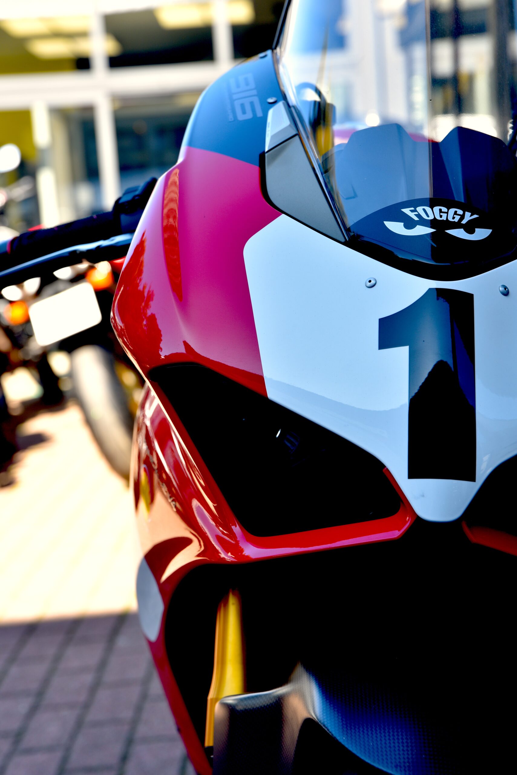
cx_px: 258
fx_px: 1506
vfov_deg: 28.8
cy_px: 388
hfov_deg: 19.5
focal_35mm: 70
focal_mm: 70
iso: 200
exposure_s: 1/125
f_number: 5.6
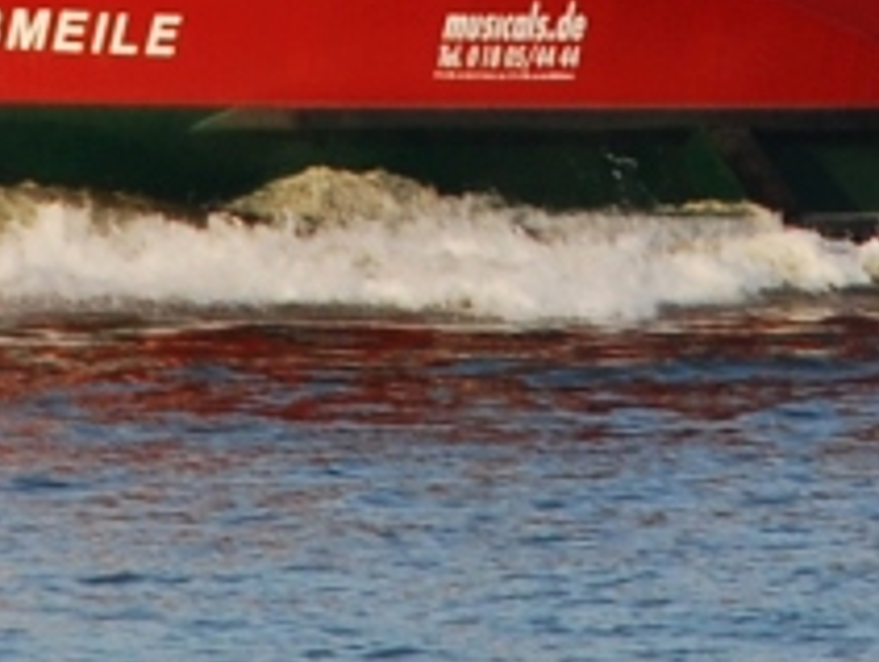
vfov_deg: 1.6
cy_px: -564
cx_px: 879
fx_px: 24020
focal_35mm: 944
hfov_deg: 2.1
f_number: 8
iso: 200
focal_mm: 135
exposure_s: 1/125
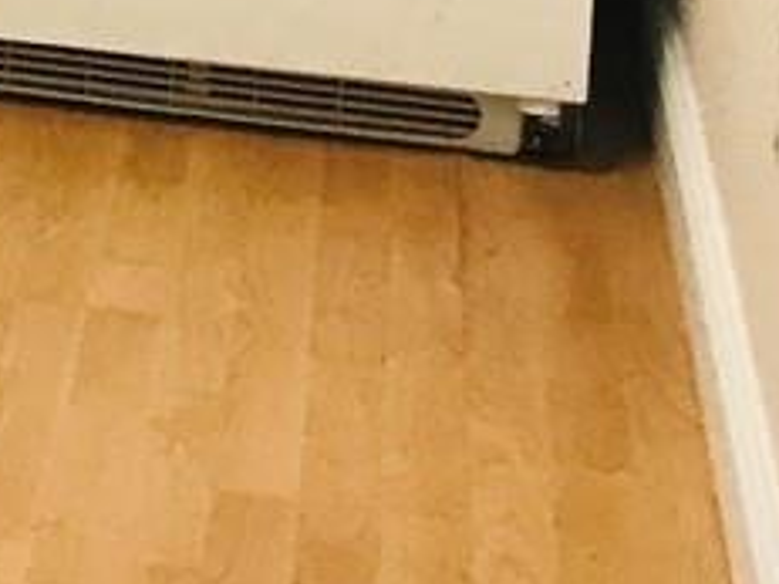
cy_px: -513
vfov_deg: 7.4
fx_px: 4364
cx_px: -1400
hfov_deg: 8.7
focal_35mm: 194
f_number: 1.8
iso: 32
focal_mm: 3.99
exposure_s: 1/30
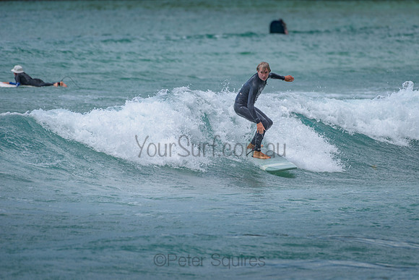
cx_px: 257
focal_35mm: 613
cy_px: 109
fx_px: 7135
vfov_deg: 2.2
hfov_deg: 3.4
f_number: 5.6
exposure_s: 1/2000
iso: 160
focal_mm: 500
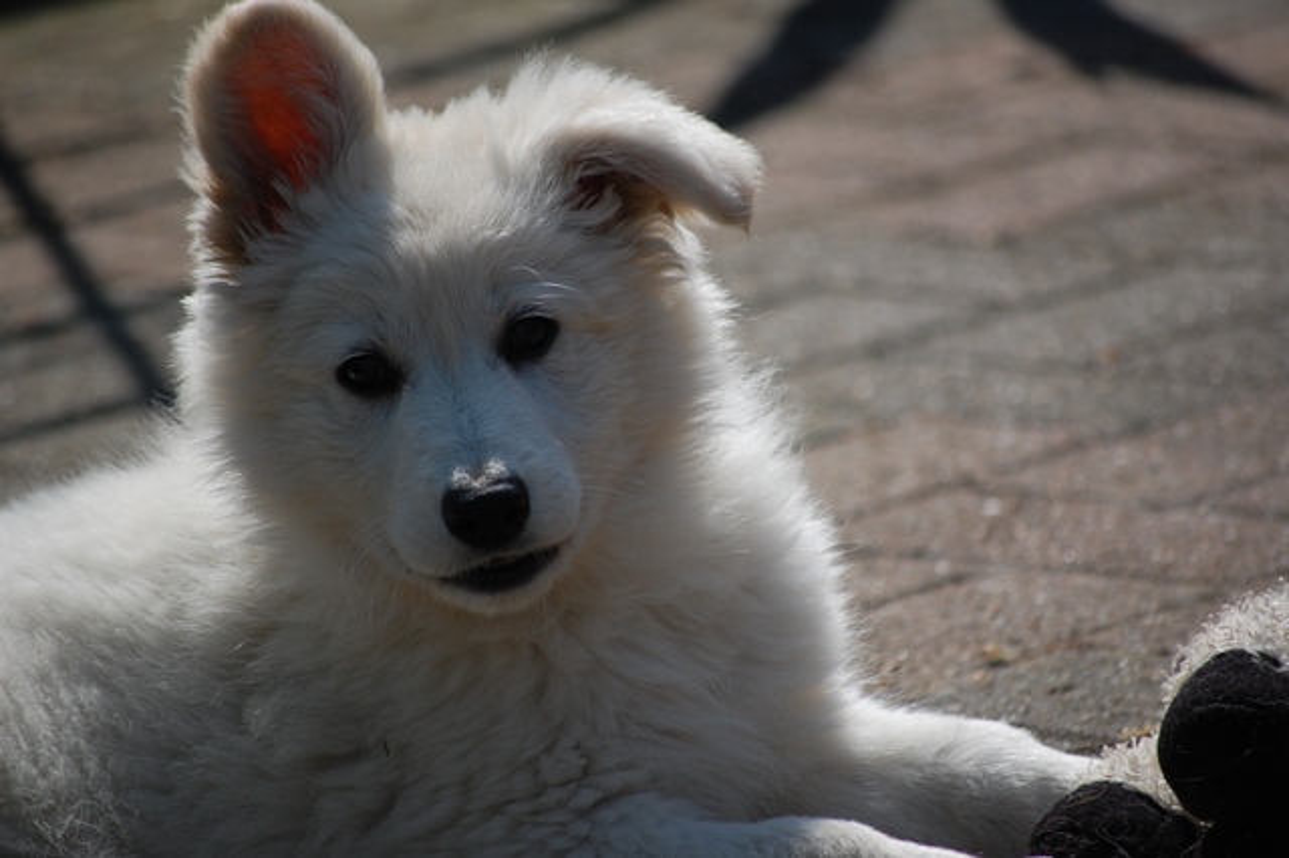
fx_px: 10736
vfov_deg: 4.6
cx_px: 644
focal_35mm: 300
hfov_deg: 6.9
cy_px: 429
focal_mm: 200
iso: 220
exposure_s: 1/1000
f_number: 5.6
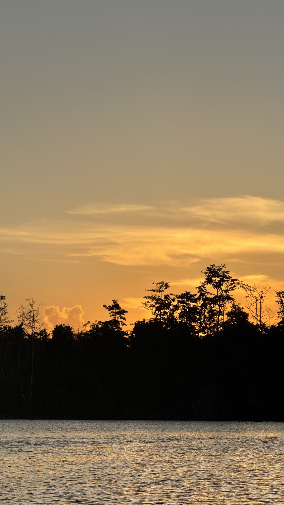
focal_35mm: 131
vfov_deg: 16.4
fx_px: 1754
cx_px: 133
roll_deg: +0.1
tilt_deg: +5.1
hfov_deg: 9.3
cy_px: 252
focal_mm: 15.66
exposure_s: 1/1650
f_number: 2.8
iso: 50
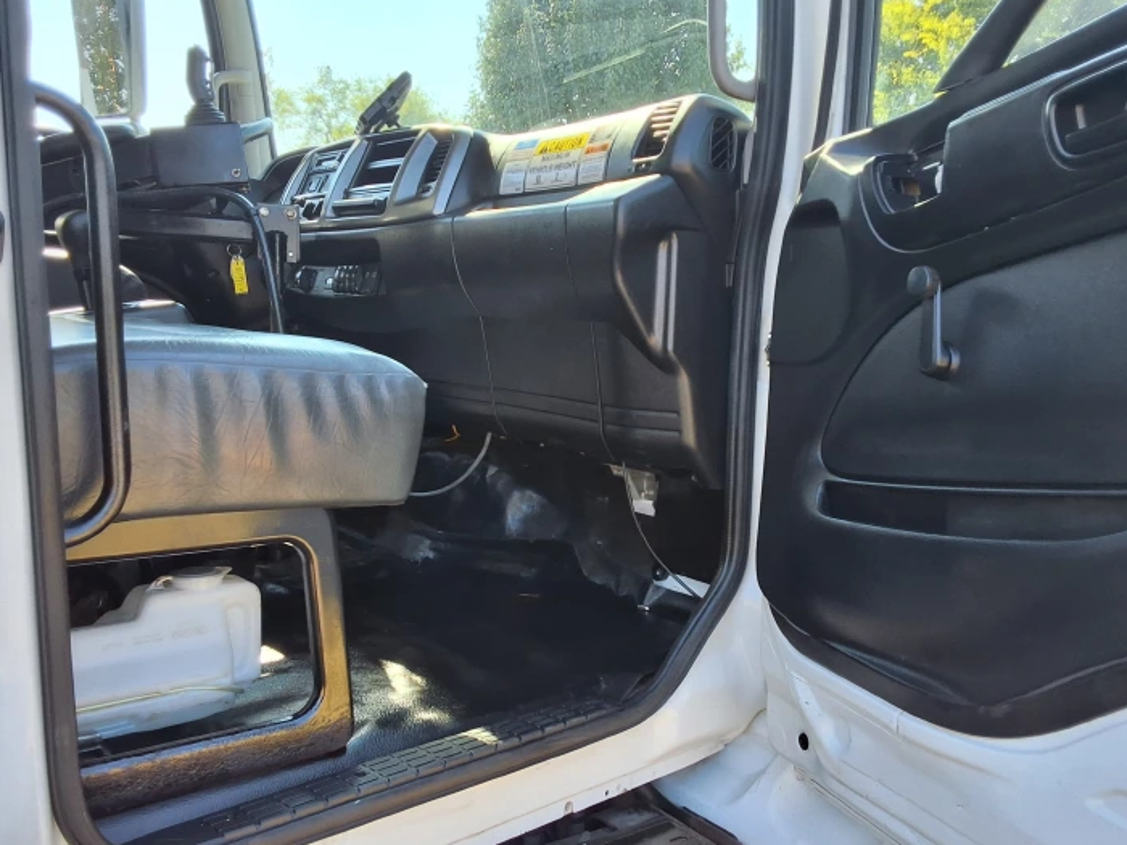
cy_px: 465
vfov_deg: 44.1
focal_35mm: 32
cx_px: 576
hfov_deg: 56.8
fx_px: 1042
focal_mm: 2.91
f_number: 1.9
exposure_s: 1/223
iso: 32
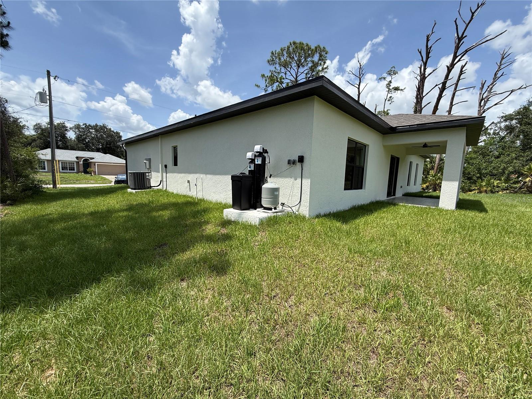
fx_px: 215
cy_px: 200
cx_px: 266
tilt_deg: -7.5
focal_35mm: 14
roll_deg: -0.2
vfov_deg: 85.7
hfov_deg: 102.1
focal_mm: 2.22
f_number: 2.2
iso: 50
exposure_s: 1/1534
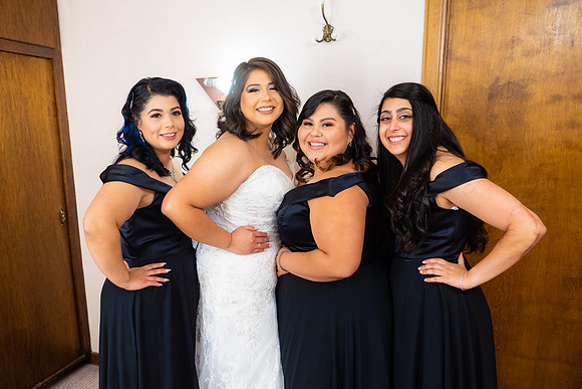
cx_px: 258
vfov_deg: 48.2
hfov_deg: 67.6
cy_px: 217
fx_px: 433
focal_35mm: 27
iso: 500
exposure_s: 1/125
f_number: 2
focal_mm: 24
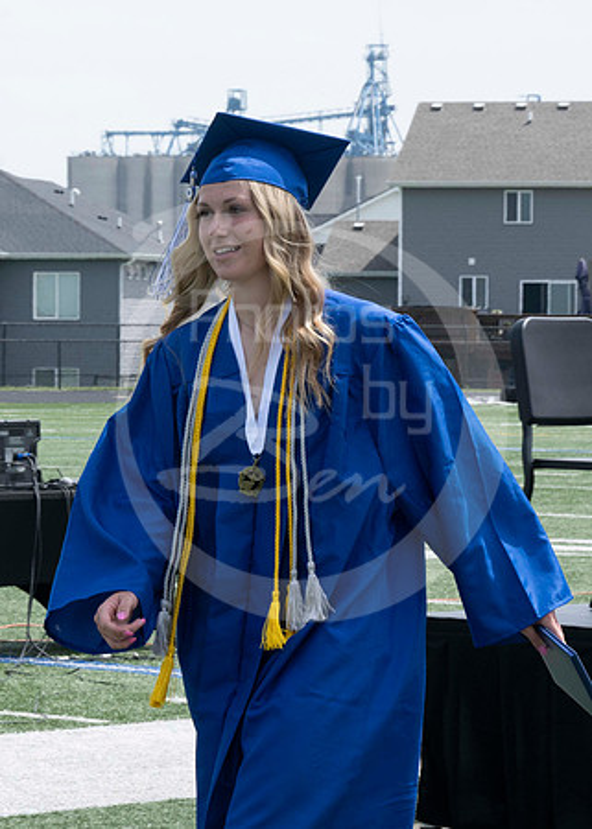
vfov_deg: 10.7
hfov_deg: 7.6
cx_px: 44
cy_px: 295
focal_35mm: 188
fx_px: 4433
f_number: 14
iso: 200
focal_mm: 84
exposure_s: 1/250
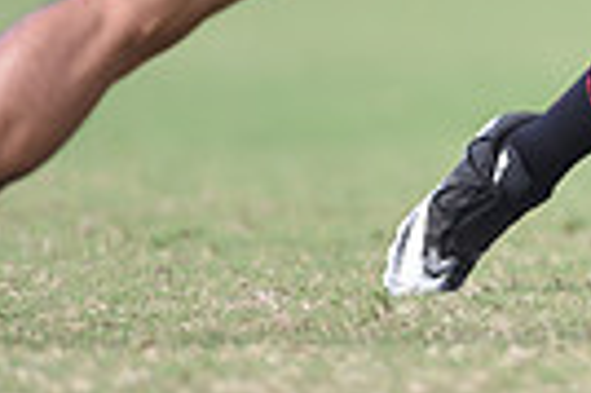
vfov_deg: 0.8
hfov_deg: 1.2
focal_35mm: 1727
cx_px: 1045
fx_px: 28317
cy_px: -371
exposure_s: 1/1000
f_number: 2.8
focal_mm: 400
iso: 200
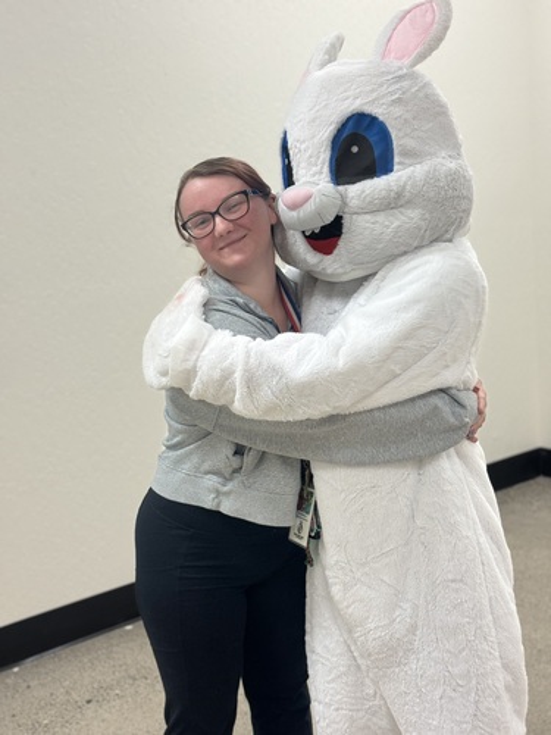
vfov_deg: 39.7
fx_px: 1019
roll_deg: +4.7
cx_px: 276
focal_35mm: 48
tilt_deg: -10.6
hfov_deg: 30.3
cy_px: 368
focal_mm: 6.86
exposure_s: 1/60
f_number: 1.78
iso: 100
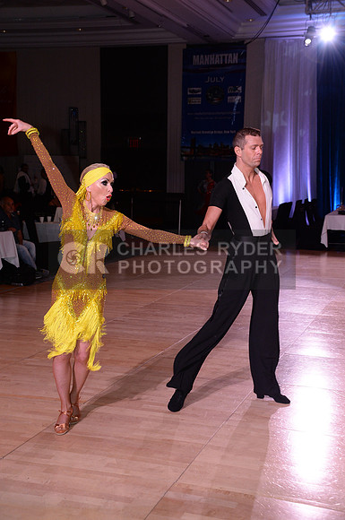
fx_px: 937
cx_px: 172
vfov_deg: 31.0
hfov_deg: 20.9
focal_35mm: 65
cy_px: 260
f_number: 6.3
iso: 2000
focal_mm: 65
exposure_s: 1/250
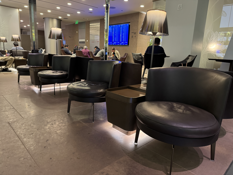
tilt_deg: -11.8
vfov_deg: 56.8
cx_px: 116
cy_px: 88
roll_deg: -2.6
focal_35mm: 24
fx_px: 162
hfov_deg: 71.6
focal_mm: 6.76
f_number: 1.78
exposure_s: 1/33
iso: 640
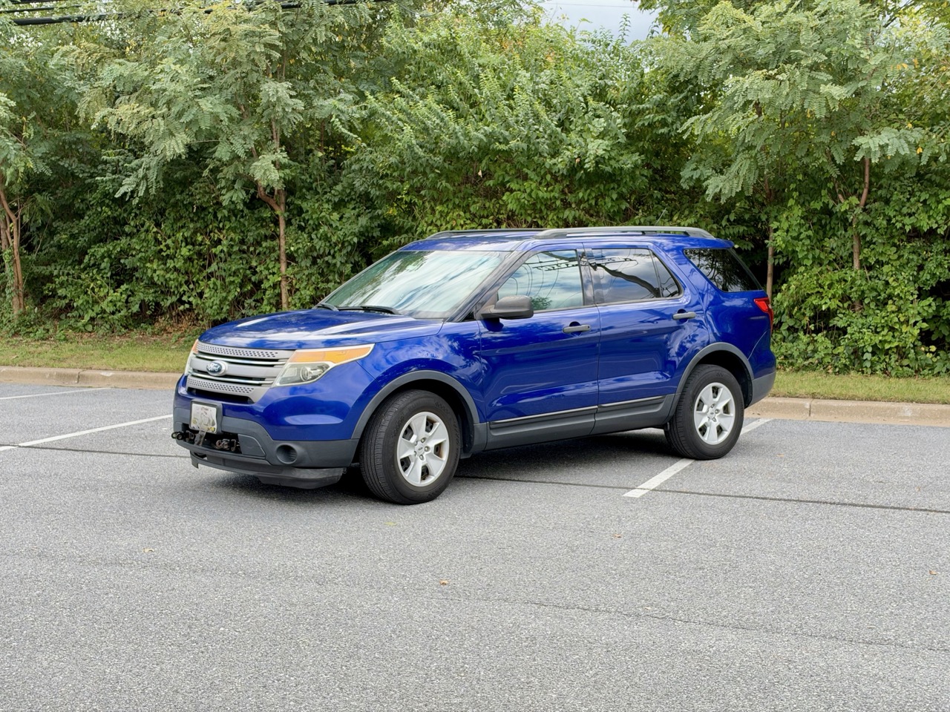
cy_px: 356
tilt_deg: -3.6
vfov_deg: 30.3
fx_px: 1317
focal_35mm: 48
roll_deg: -0.2
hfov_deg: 39.7
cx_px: 475
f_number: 1.8
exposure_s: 1/593
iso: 100
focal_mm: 6.93
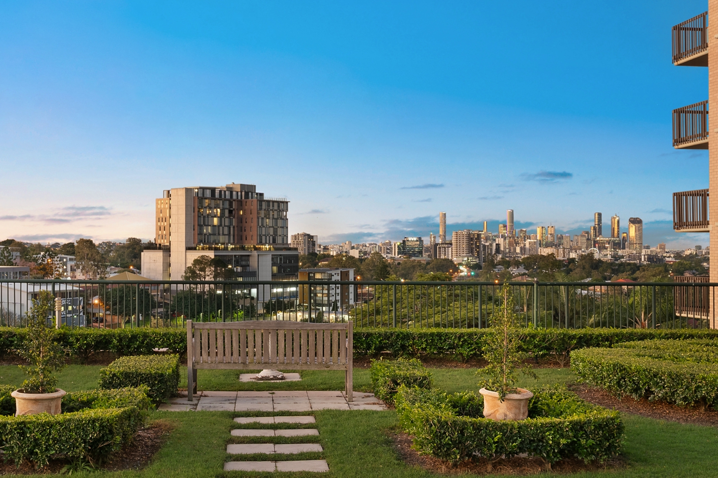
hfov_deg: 48.1
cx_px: 274
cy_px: 221
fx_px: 798
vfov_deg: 33.4
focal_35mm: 40
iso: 800
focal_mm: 21
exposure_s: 2
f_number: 11
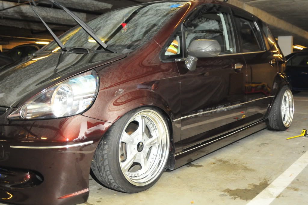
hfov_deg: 53.2
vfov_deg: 36.8
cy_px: 102
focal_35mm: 36
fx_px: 308
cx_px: 154
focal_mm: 24
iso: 1600
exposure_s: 1/60
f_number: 3.5
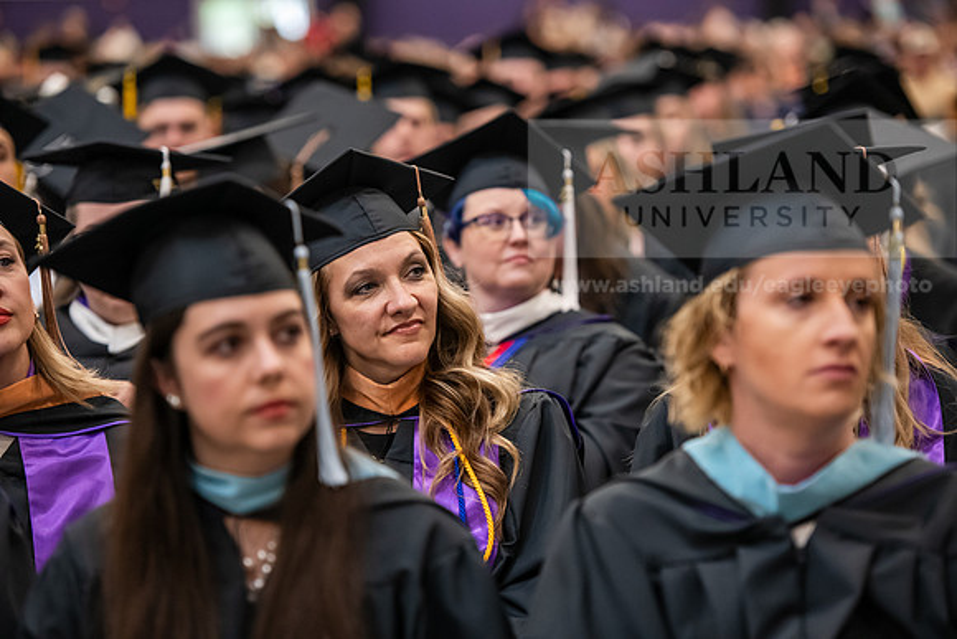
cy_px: 320
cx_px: 478
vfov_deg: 10.2
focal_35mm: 135
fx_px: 3589
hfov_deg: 15.2
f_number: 3.2
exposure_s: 1/200
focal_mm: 135
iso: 3200
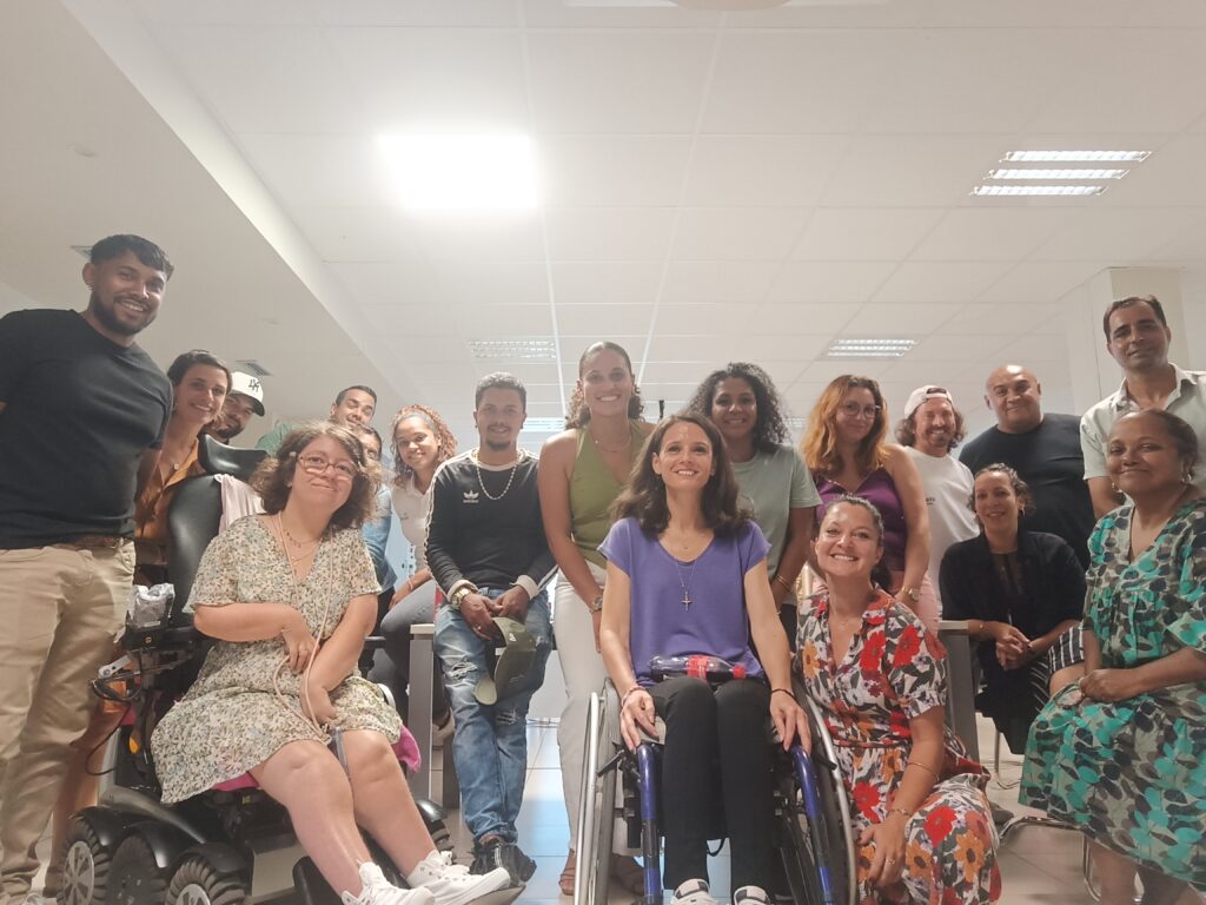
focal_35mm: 24
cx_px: 603
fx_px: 836
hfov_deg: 71.6
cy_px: 452
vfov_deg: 56.8
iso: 834
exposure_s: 1/20
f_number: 2.45
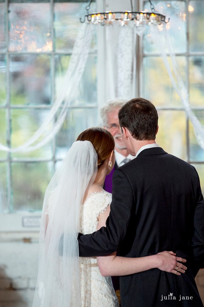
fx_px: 1532
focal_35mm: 180
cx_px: 102
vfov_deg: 11.4
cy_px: 154
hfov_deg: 7.6
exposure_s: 1/160
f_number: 2.8
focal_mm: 180
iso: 1250
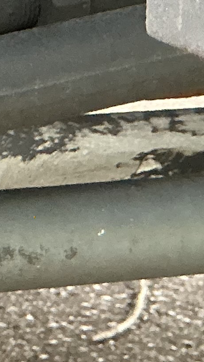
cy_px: 1
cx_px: -529
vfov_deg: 13.7
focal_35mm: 155
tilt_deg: -10.7
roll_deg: +2.0
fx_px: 1491
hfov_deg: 6.6
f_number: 1.8
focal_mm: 3
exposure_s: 1/60
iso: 125
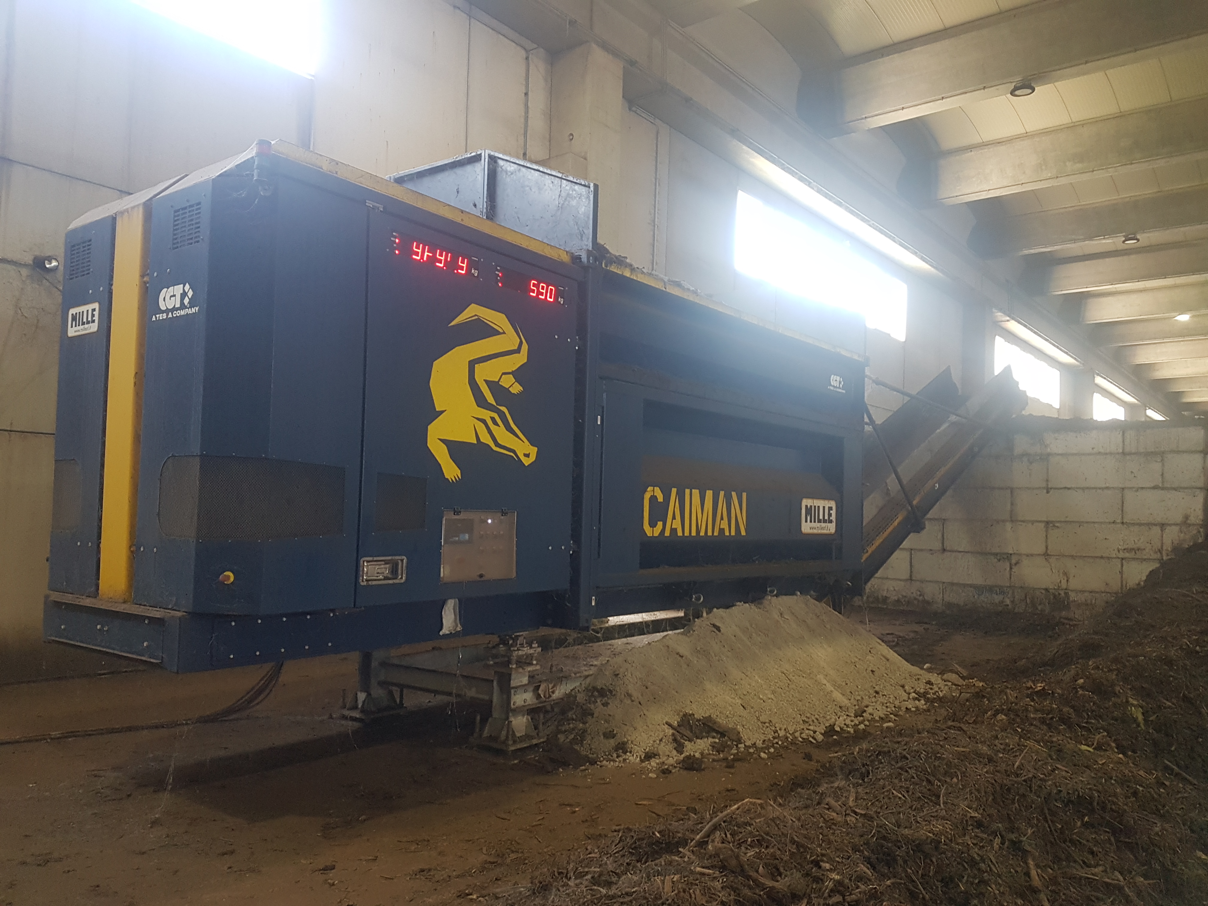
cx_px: 604
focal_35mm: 26
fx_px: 907
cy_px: 453
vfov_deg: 53.1
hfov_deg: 67.3
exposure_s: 1/50
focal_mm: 4.2
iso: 125
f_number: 1.7
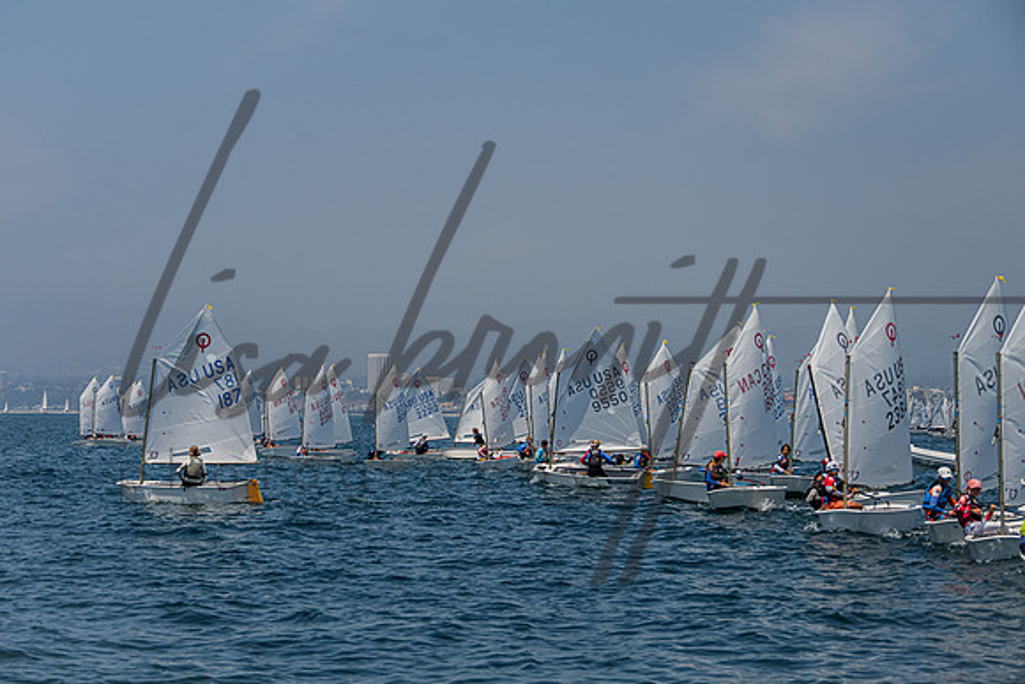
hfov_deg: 23.1
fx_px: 2496
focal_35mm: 88
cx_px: 383
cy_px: 363
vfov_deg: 15.6
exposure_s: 1/3200
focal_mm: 70
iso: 320
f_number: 6
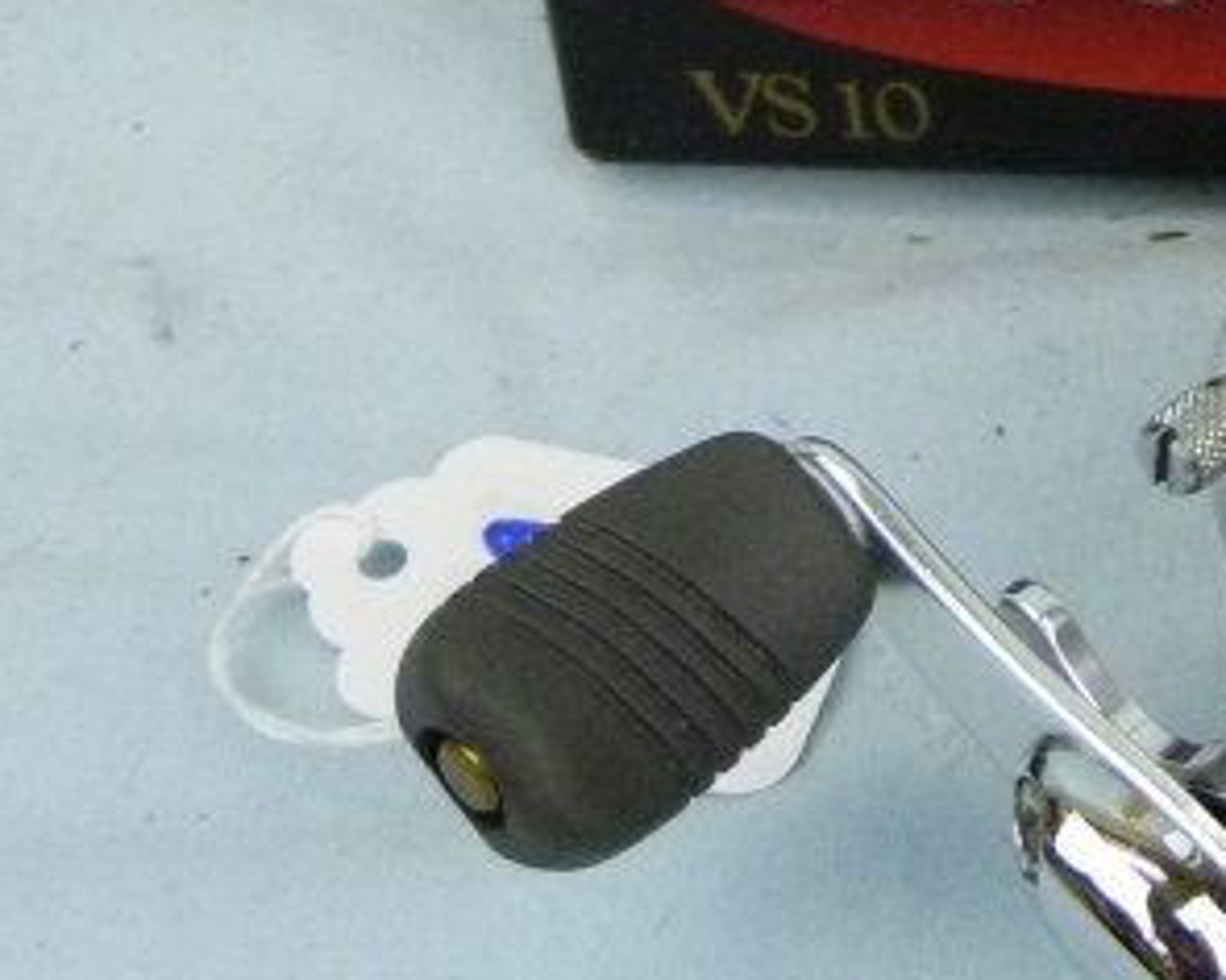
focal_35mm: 139
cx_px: 1845
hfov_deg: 13.1
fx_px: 5044
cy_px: 278
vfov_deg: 11.1
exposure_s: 1/125
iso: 320
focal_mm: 7.4
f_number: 3.2
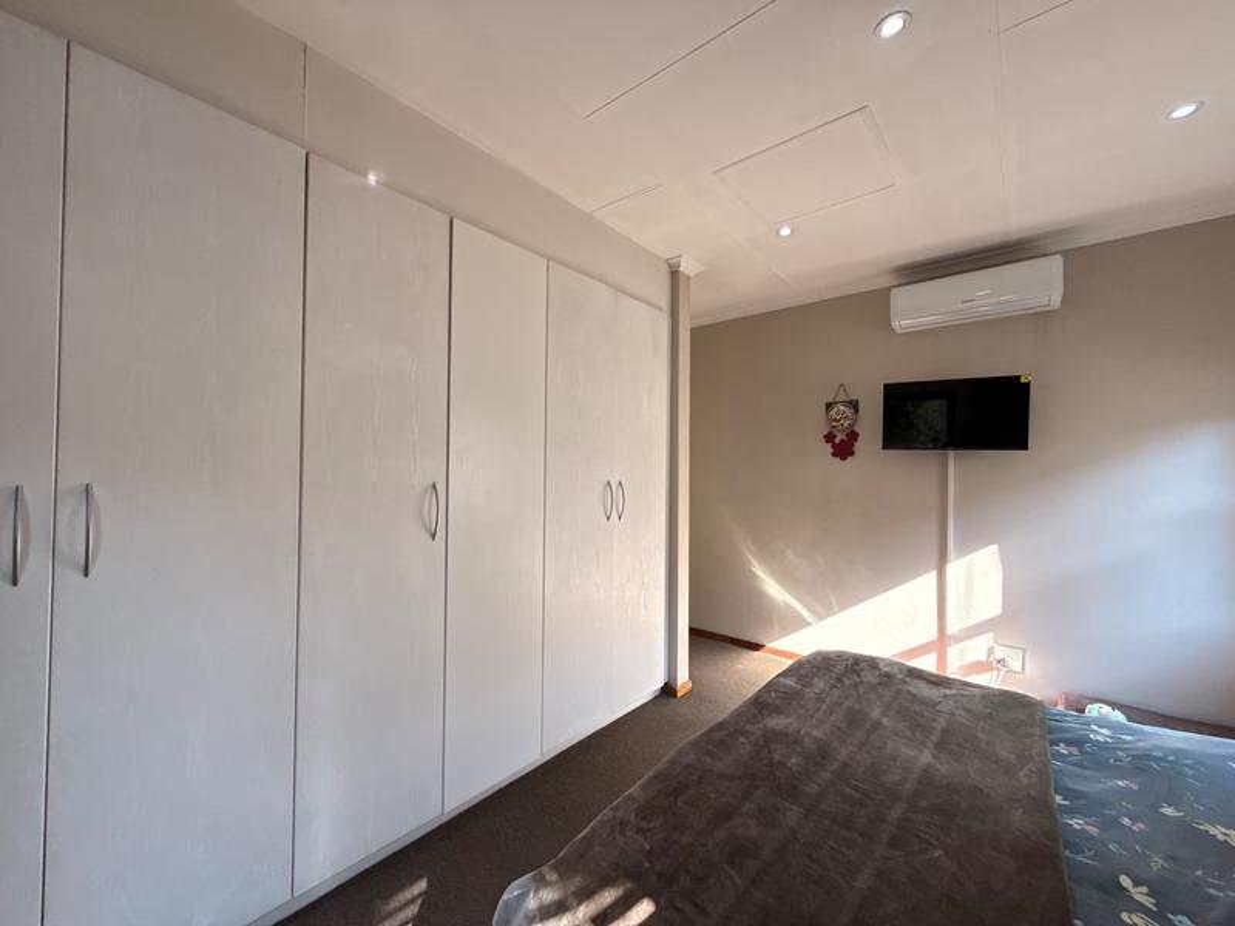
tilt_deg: +1.6
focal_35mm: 14
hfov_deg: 102.1
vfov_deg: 85.7
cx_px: 618
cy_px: 463
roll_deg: -0.8
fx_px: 499
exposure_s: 1/99
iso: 200
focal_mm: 2.22
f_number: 2.2
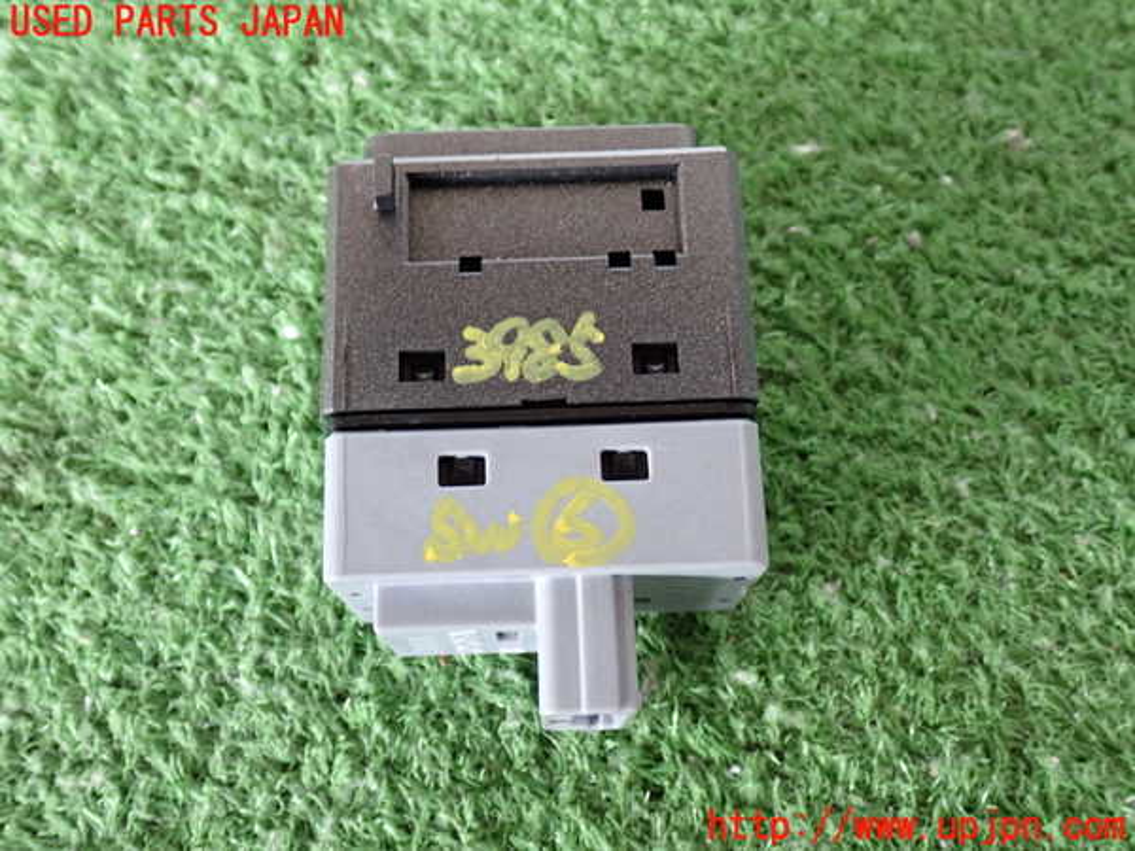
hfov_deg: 49.0
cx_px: 568
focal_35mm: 38
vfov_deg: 37.7
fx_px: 1246
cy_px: 426
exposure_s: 1/40
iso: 320
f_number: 2.7
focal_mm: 6.83
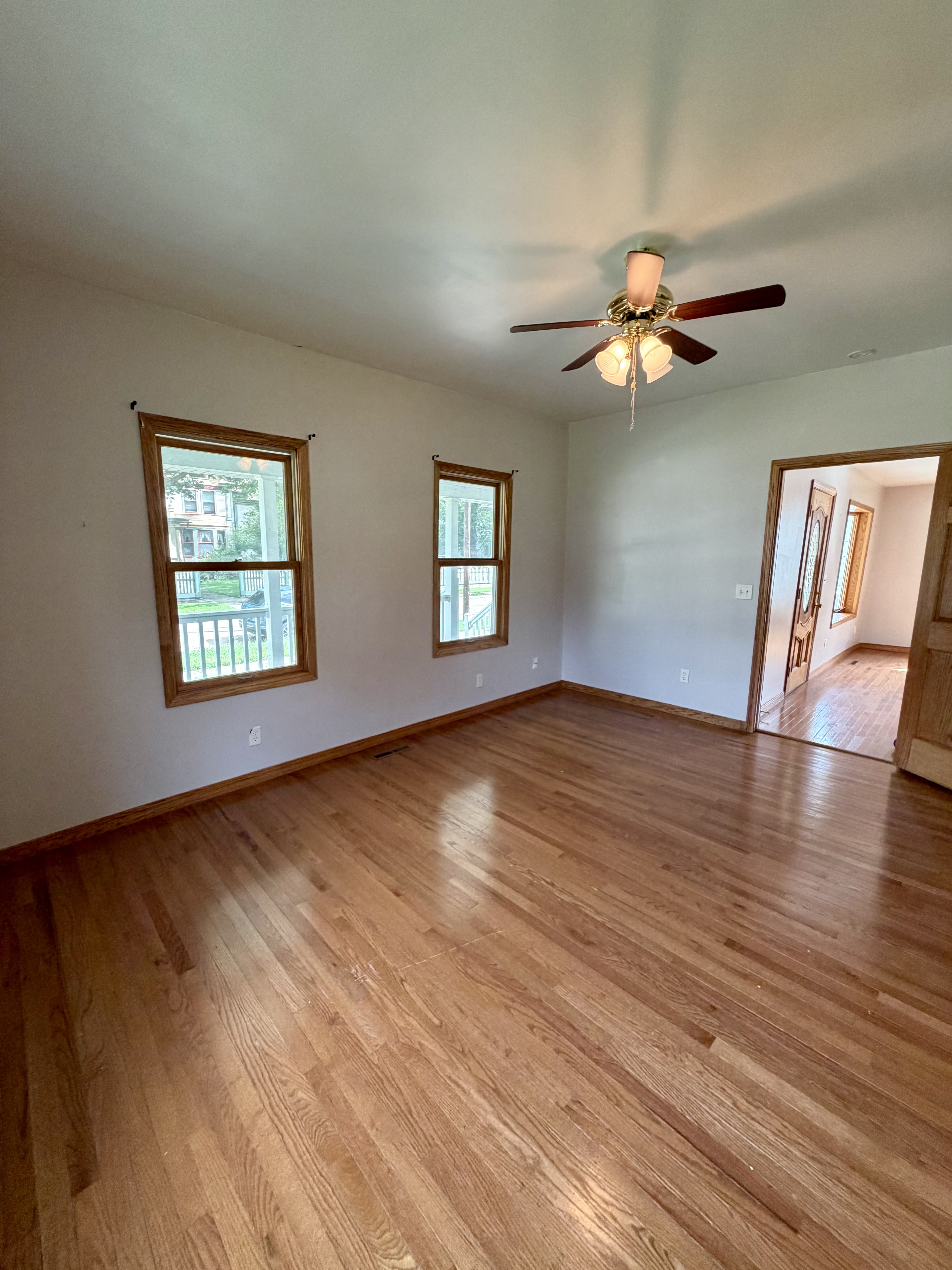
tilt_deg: -8.1
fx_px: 513
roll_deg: -1.0
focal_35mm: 14
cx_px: 476
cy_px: 635
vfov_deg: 102.1
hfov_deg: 85.7
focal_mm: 2.22
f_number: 2.2
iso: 200
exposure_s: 1/60
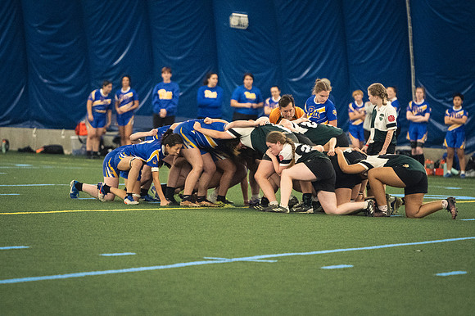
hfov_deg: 6.9
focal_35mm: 300
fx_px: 3956
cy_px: 158
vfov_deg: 4.6
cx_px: 238
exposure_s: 1/500
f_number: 2.8
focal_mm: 200
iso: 12800
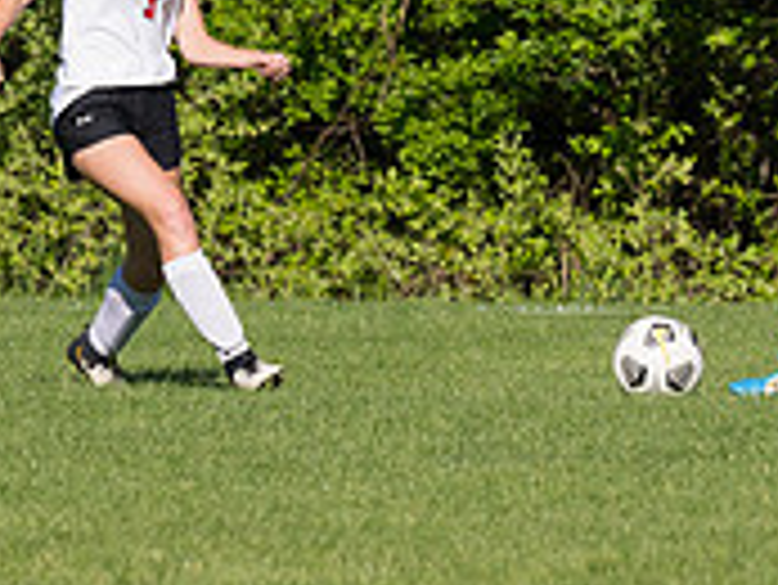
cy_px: 135
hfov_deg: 2.0
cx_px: 958
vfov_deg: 1.5
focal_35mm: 967
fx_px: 21749
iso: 250
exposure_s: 1/1600
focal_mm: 200
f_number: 5.6
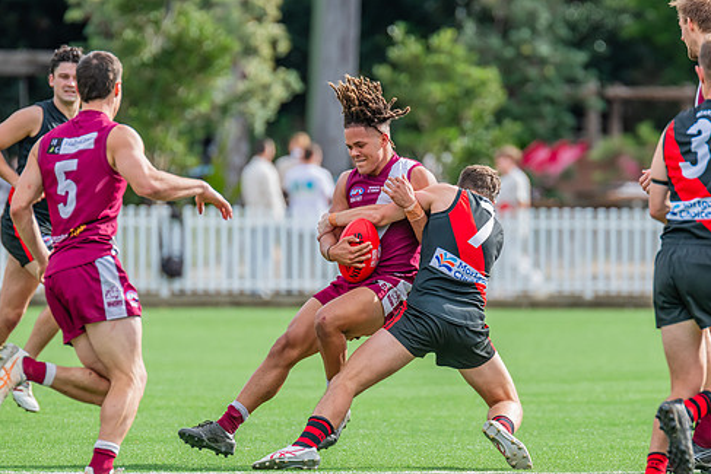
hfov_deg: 3.9
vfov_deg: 2.6
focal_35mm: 527
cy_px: 276
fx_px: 10411
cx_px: 370
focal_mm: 420
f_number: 6.3
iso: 800
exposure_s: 1/1250
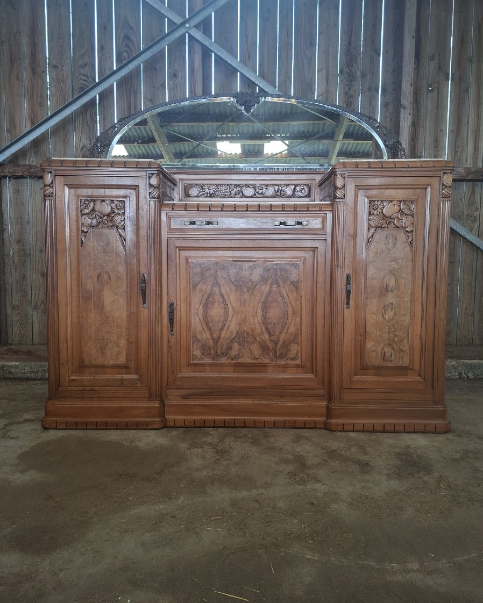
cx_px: 242
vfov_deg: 70.2
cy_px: 282
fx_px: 429
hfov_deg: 58.8
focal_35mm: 24
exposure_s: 1/100
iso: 64
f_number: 1.8
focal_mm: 5.54
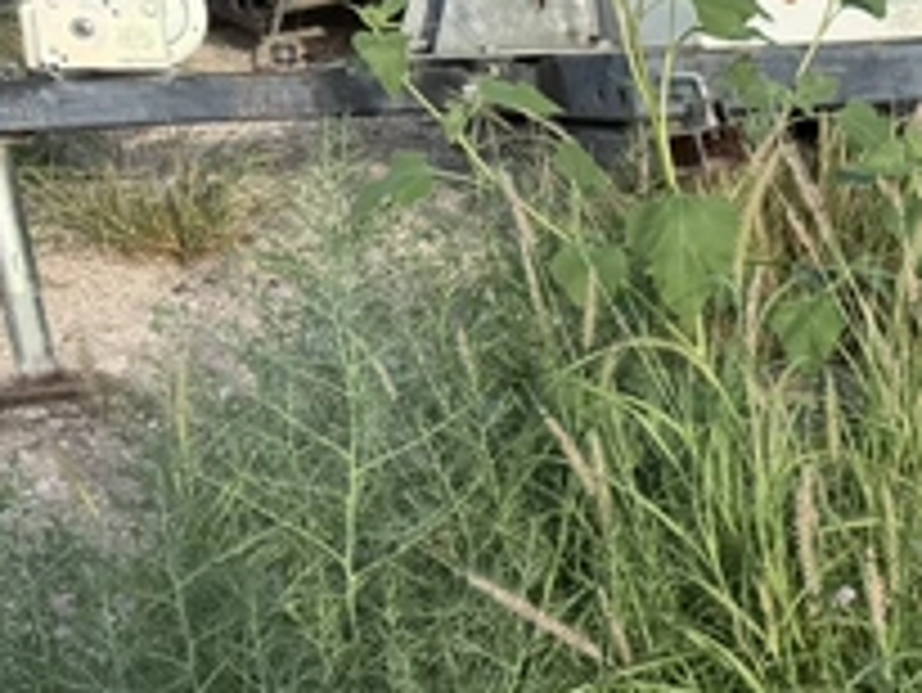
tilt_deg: -28.3
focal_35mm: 88
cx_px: 1552
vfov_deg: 16.6
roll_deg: -5.4
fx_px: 2345
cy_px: 592
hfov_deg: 18.5
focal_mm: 6.76
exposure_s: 1/2169
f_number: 1.78
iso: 80
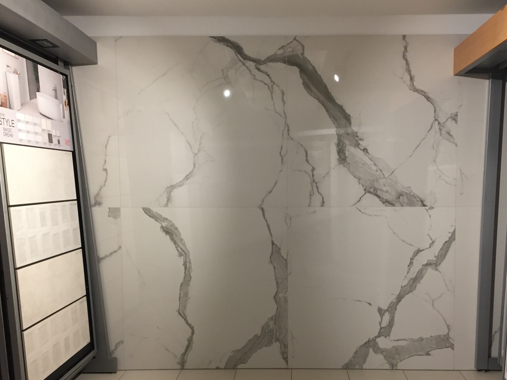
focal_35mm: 37
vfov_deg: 38.6
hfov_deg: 50.0
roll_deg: +0.2
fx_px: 542
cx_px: 283
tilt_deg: -6.3
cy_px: 218
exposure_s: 1/33
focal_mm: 4.15
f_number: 2.2
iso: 64
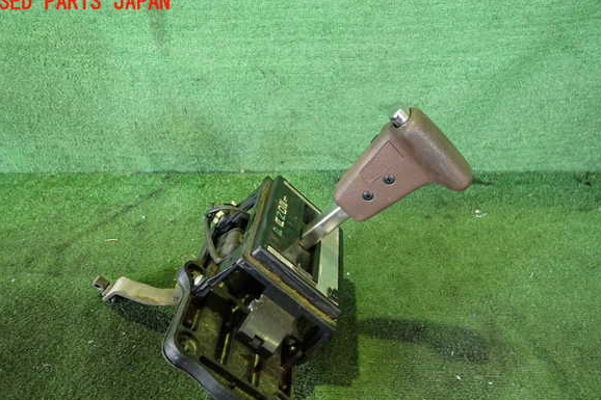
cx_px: 293
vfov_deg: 47.8
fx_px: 451
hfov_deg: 67.4
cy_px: 223
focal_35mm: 27
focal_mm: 4.5
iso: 640
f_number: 2
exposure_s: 1/30
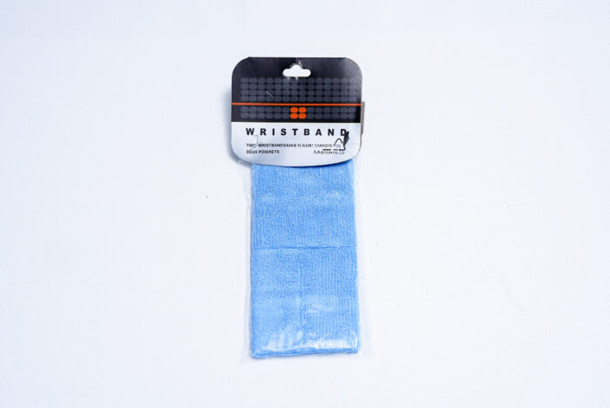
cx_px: 305
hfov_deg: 31.9
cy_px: 204
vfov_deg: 21.6
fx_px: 1068
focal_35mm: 63
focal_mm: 63
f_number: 9
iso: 3200
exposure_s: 1/160
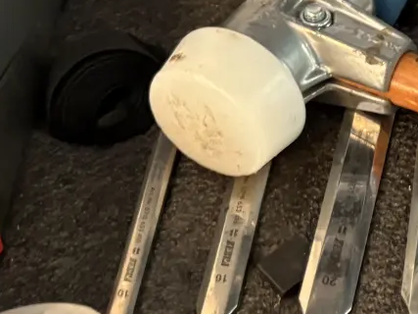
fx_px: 1412
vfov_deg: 12.6
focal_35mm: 117
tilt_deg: -57.7
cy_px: 219
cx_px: 670
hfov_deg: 15.3
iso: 400
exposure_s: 1/33
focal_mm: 5.96
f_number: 1.6
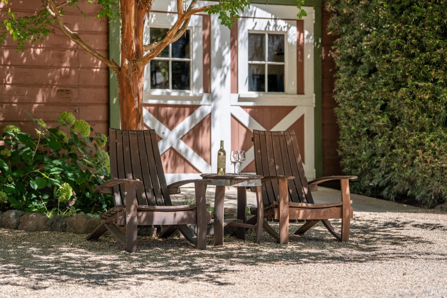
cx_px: 224
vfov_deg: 13.7
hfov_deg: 20.4
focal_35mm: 100
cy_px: 149
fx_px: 1242
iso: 100
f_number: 2.8
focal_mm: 100
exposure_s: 1/6400
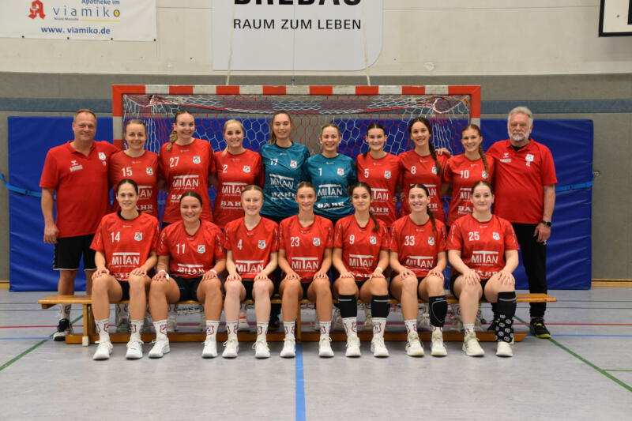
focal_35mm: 45
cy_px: 210
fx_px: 790
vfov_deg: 29.9
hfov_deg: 43.6
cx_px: 316
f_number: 5
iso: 1100
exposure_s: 1/60
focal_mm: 30
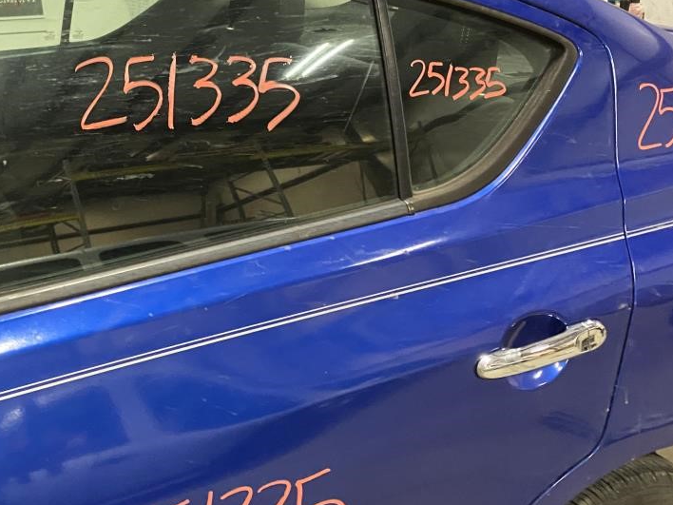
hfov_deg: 39.3
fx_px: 914
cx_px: 163
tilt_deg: -13.8
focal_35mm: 47
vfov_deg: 30.5
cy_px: 149
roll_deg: +0.3
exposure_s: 1/40
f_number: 1.8
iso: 320
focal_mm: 4.25
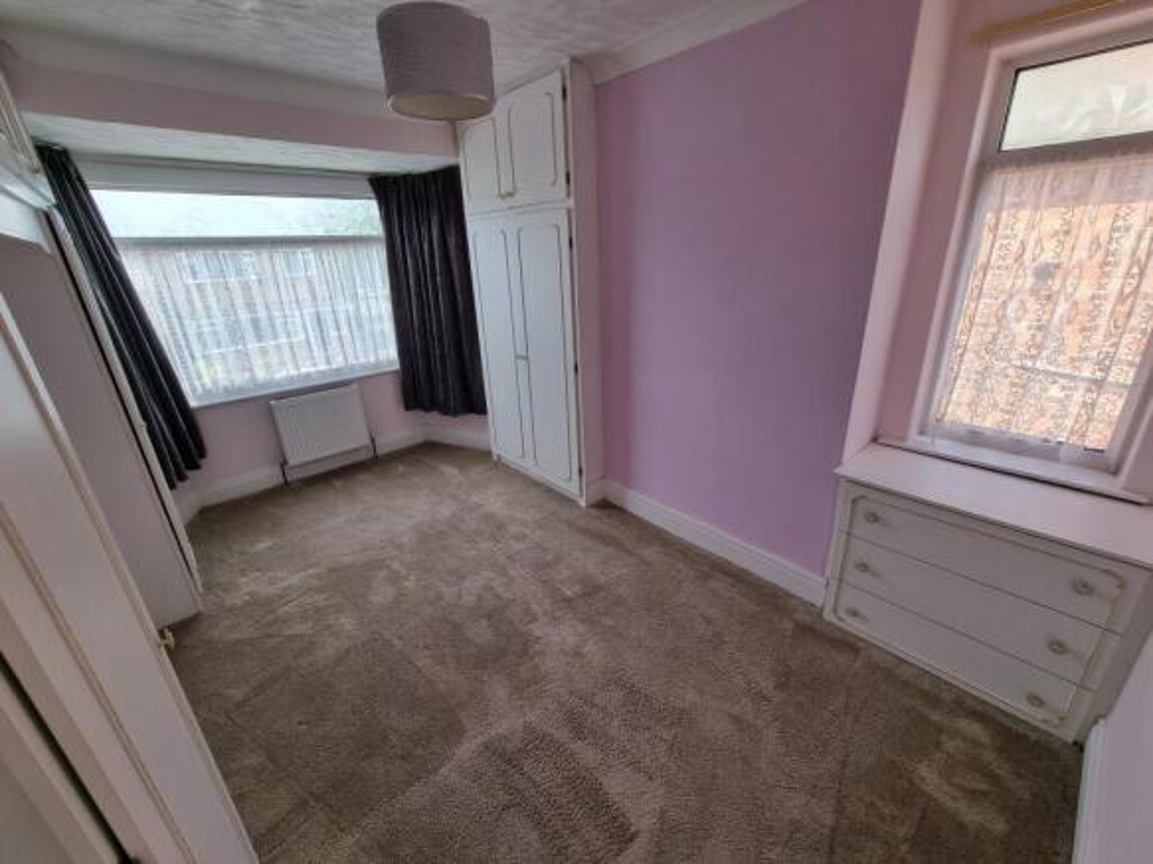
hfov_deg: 106.2
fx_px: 433
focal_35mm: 13
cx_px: 576
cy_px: 432
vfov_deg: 89.9
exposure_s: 1/192
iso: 50
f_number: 2.2
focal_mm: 2.2
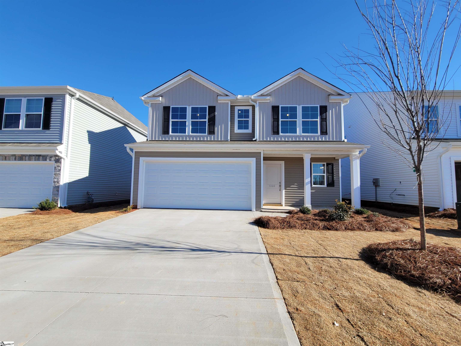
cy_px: 173
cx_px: 230
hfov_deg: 106.2
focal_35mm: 13
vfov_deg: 89.9
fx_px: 173
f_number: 2.2
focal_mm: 2.2
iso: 64
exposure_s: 1/1488
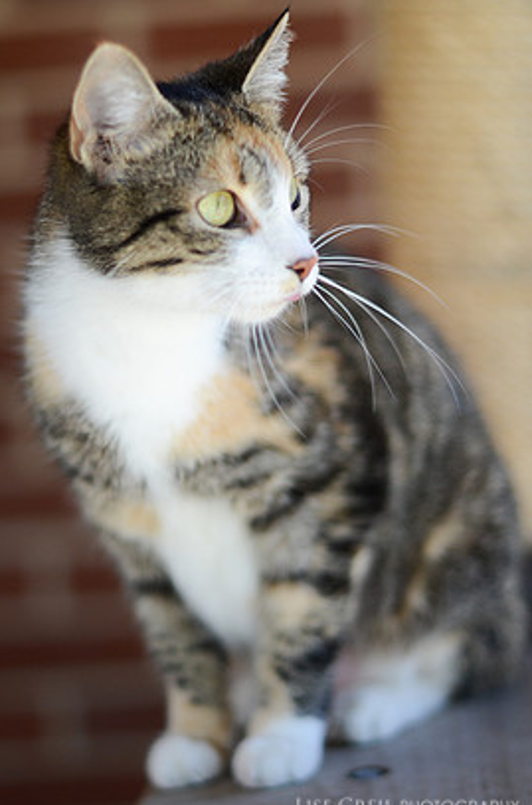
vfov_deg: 24.5
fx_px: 1851
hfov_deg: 16.4
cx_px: 255
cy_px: 405
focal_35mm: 83
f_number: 1.4
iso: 400
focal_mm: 50
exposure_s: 1/1600
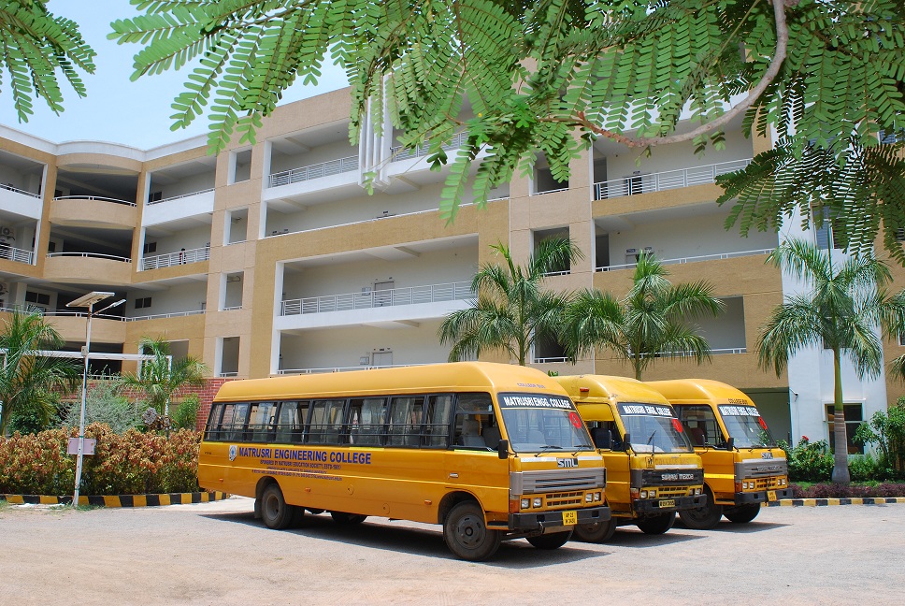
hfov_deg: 61.9
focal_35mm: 30
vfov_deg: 43.7
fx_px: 755
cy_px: 303
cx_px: 452
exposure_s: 1/160
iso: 200
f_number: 13
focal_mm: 20
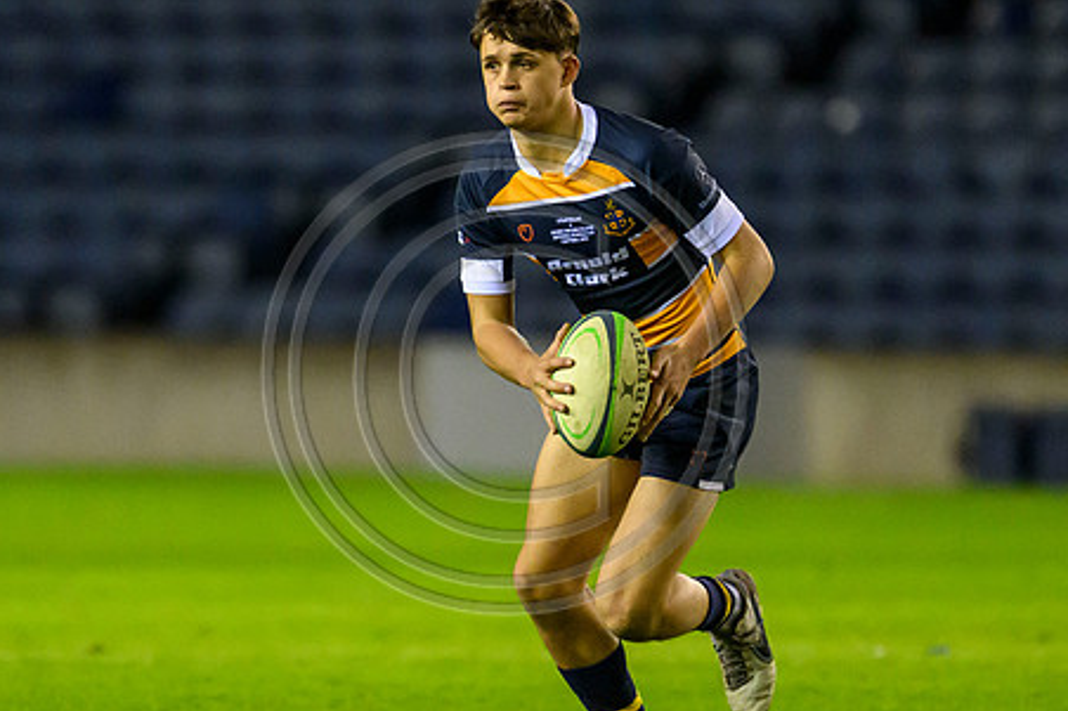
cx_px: 501
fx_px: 35022
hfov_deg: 1.7
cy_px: 415
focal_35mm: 1181
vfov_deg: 1.2
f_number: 4
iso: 8000
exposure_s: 1/1250
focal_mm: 560
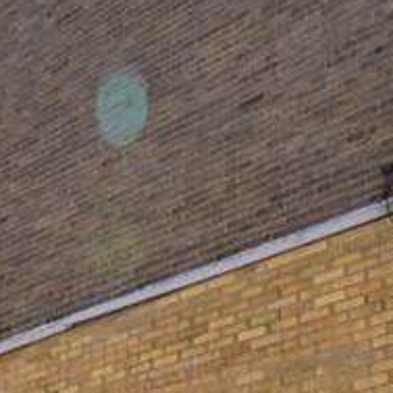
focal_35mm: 69
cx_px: 108
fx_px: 886
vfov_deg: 22.3
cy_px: 517
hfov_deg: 24.8
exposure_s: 1/400
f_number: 5
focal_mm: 10
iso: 100
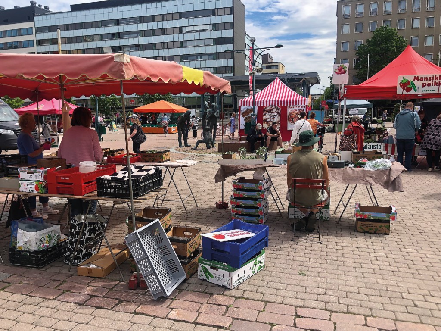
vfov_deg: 49.7
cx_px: 220
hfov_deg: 63.4
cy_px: 166
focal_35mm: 28
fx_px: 357
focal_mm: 4
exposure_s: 1/1453
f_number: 1.8
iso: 20
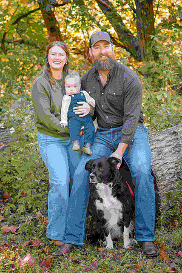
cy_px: 136
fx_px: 645
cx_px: 91
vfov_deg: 23.9
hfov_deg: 16.1
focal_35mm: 85
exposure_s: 1/250
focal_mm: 85
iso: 800
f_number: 4
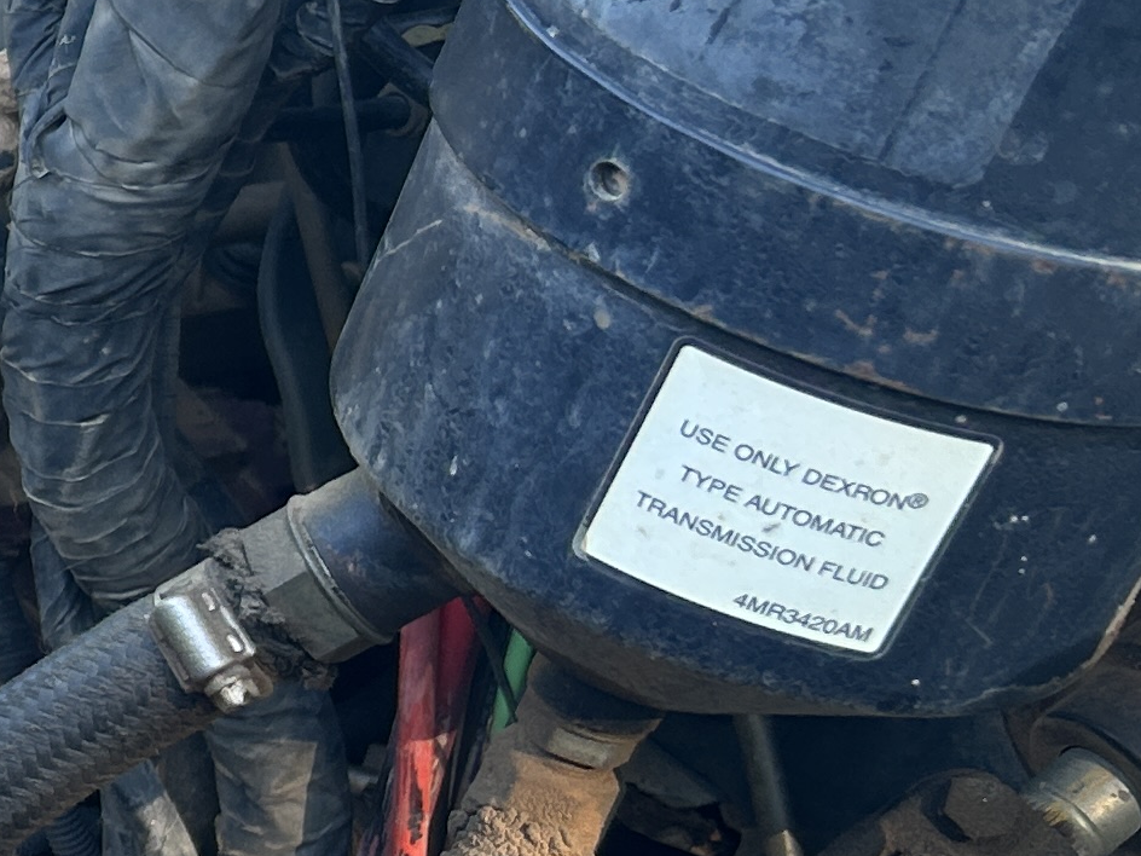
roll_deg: -5.2
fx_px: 3659
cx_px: -1216
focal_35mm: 111
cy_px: 405
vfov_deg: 13.3
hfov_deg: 14.4
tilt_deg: -32.3
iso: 40
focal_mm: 5.7
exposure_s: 1/121
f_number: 1.5
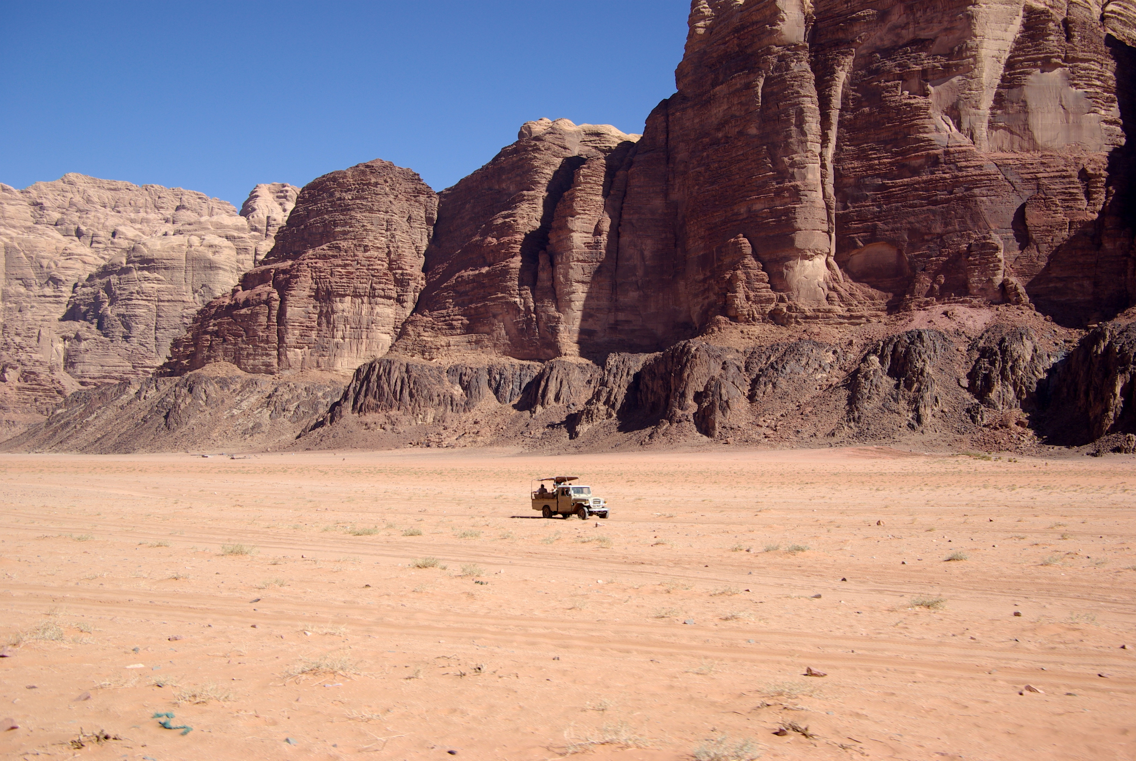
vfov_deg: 37.0
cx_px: 568
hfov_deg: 53.1
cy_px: 380
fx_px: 1137
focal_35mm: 36
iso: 100
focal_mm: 24
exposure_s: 1/500
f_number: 8
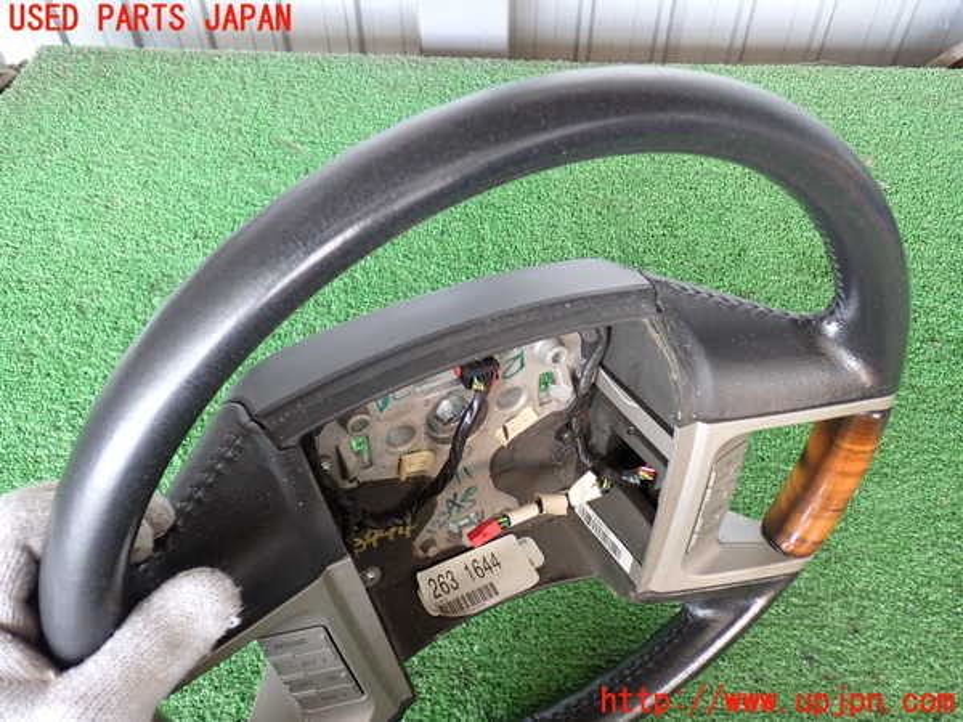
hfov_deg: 56.8
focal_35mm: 32
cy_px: 361
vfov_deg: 44.2
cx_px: 482
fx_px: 890
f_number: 2.4
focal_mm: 5.79
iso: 200
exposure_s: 1/50
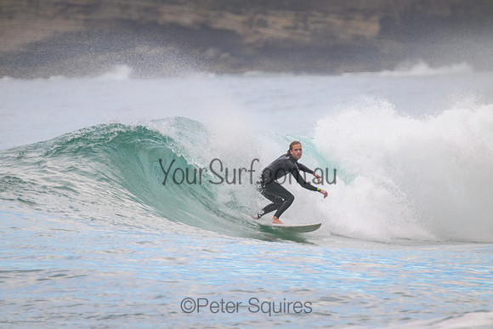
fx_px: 10958
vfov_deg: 1.7
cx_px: 246
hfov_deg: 2.6
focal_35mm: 800
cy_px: 164
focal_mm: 800
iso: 1400
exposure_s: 1/320
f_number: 11
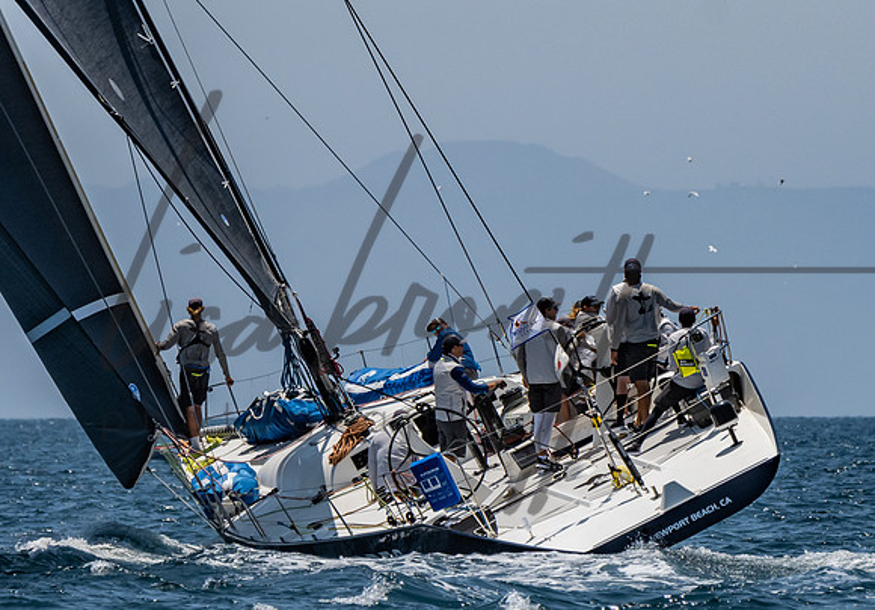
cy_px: 185
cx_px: 506
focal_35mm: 682
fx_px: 16803
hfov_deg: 3.0
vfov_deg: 2.1
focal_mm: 270
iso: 320
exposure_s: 1/3200
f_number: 5.6
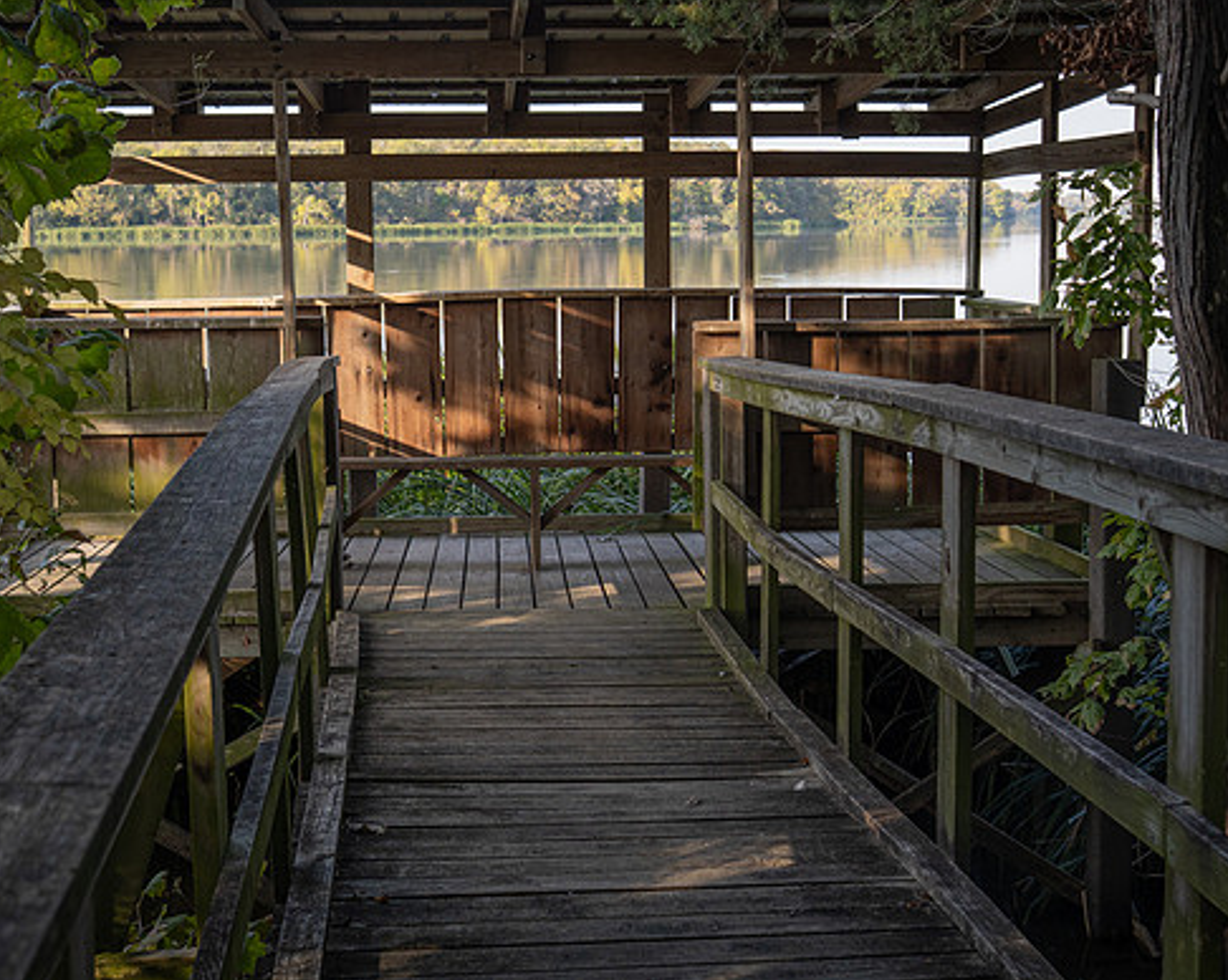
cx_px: 531
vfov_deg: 27.1
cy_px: 435
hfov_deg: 33.6
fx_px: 2034
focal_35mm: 56
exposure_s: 1/160
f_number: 4.5
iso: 100
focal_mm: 24
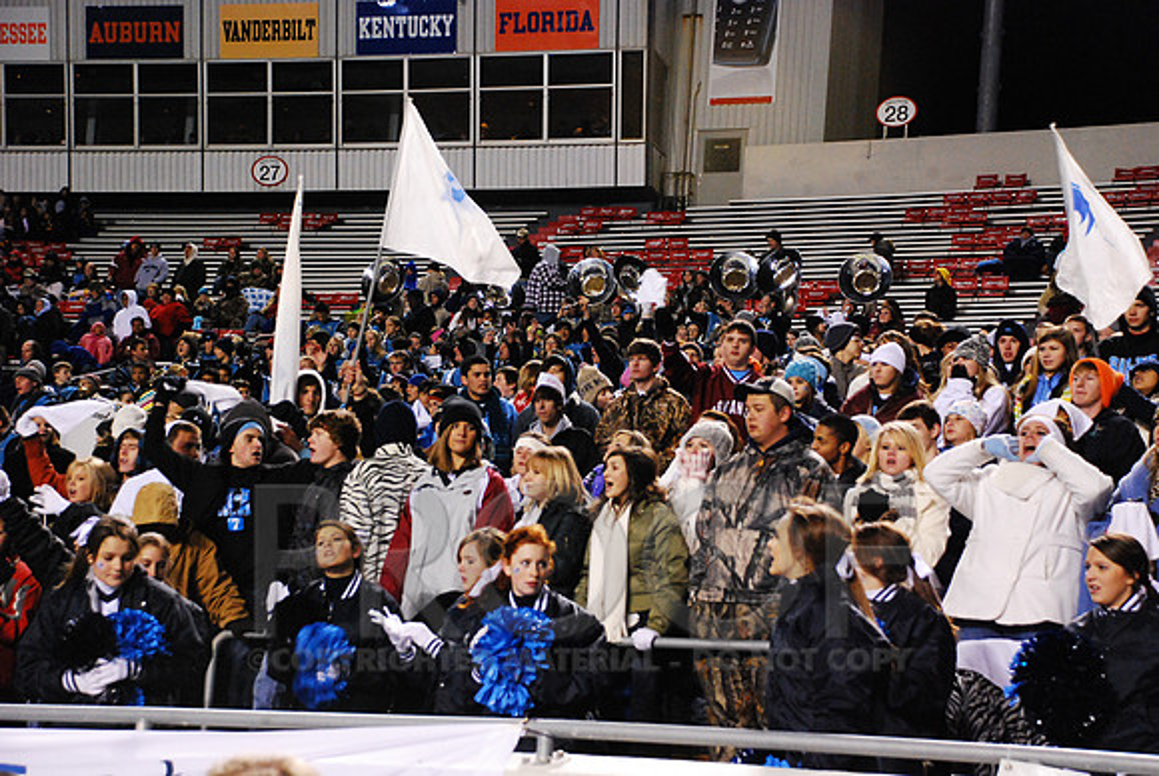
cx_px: 580
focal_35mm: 72
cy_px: 388
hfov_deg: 28.0
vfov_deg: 19.0
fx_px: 2320
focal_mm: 48
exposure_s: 1/160
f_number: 4.8
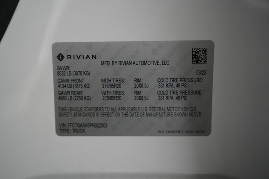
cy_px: 90
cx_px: 134
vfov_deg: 46.4
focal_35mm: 28
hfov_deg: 65.5
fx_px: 209
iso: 2000
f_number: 2.8
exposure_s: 1/60
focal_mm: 28
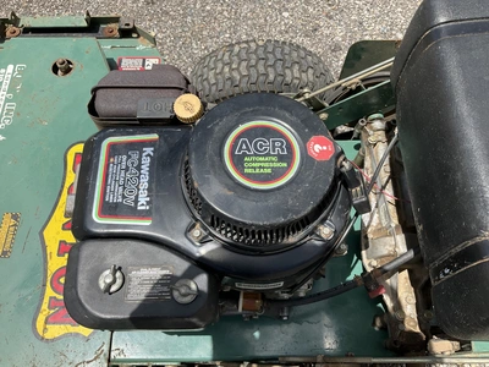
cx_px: 244
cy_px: 184
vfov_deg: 48.2
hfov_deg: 61.7
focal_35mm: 29
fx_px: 410
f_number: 1.8
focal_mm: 3
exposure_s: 1/2058
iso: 25
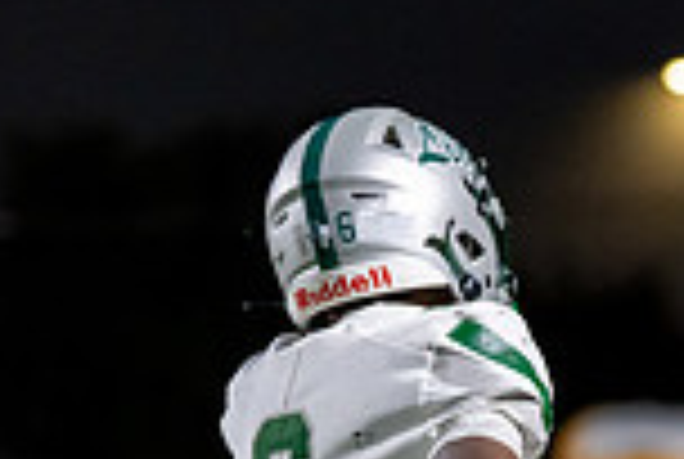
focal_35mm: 516
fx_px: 9823
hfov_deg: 4.0
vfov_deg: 2.7
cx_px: 492
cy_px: 751
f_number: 2.8
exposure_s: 1/1250
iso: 3200
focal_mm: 117
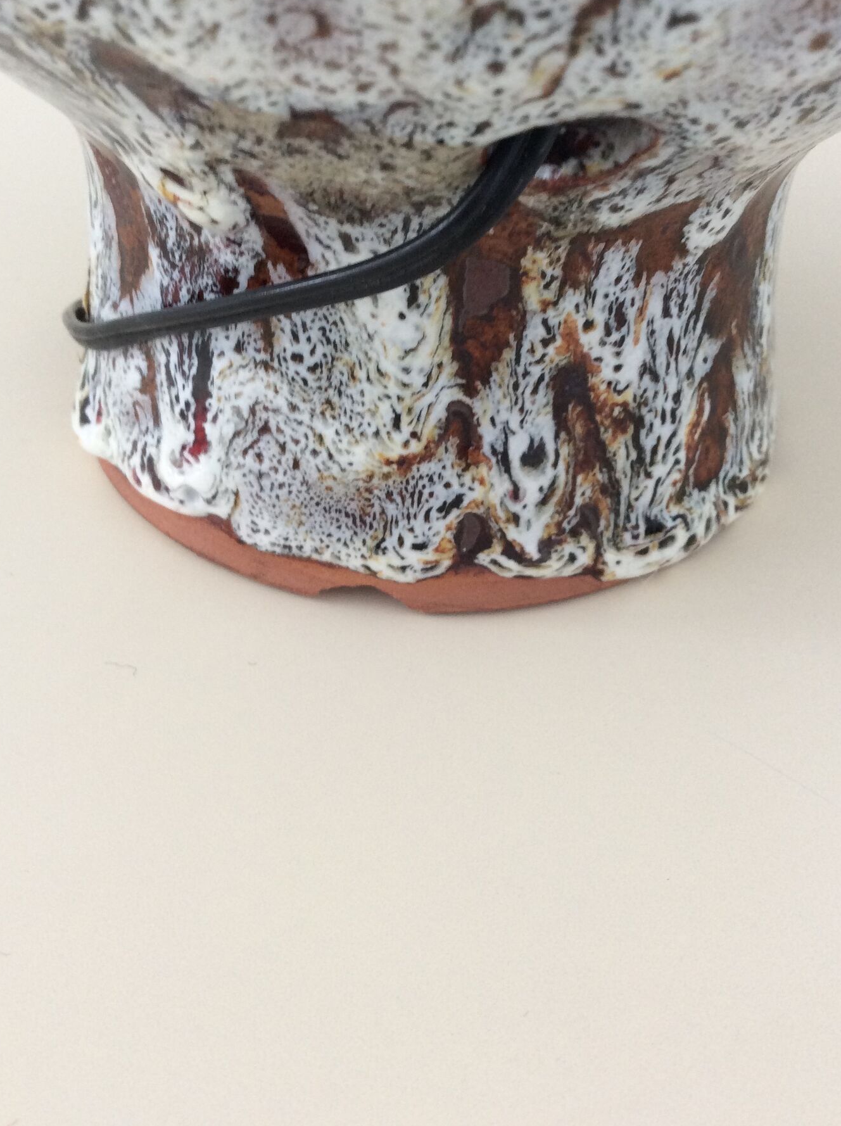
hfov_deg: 39.5
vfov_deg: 51.3
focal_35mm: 36
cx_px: 443
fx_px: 1169
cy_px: 495
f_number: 2.4
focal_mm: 3.3
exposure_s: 1/25
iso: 80
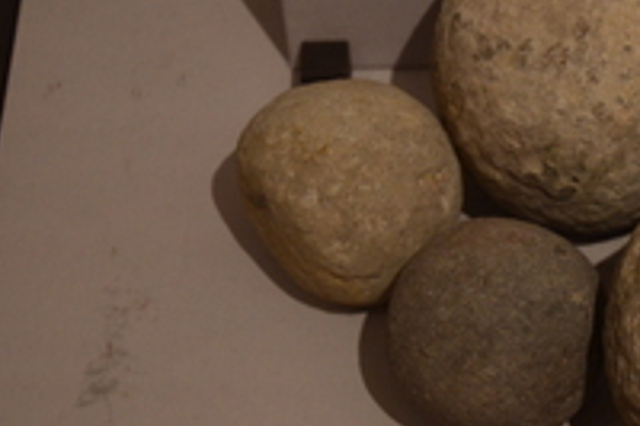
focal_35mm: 191
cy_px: 194
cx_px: 598
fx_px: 3393
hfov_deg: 10.7
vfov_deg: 7.2
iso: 1250
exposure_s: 1/40
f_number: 5
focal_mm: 58
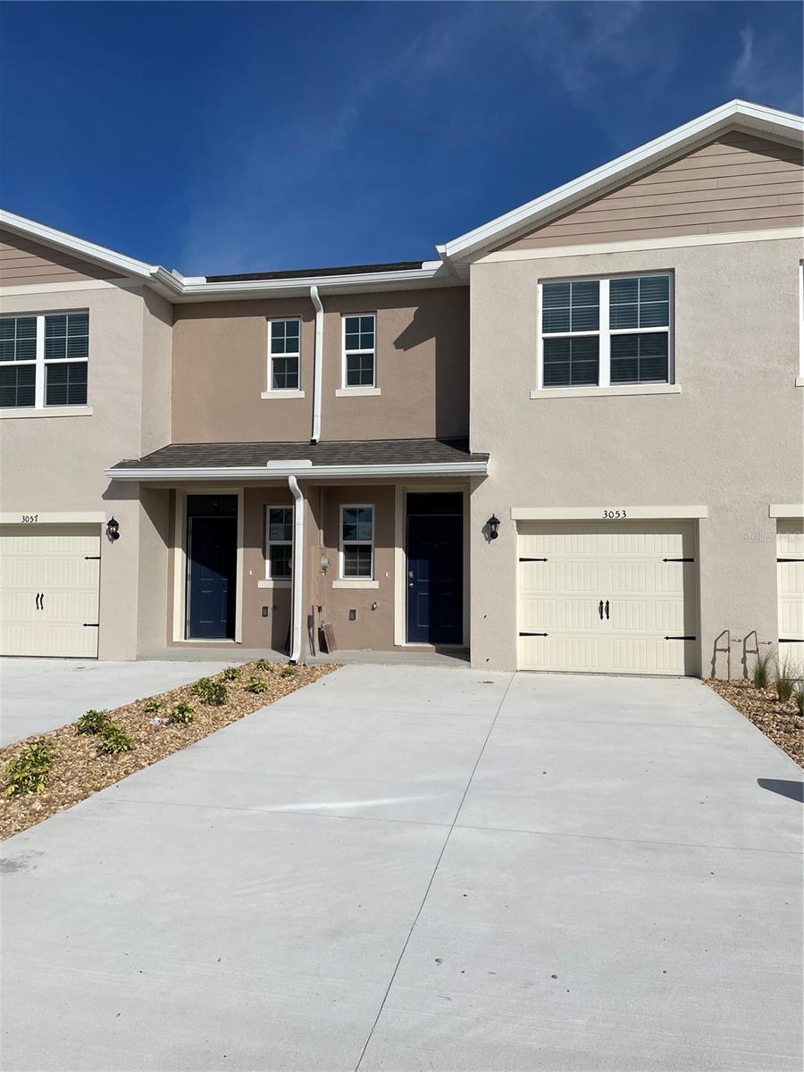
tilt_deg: +2.5
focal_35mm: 26
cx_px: 402
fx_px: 805
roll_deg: +0.0
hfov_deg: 53.1
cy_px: 536
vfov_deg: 67.3
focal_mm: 4.2
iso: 32
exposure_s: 1/11905
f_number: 1.6
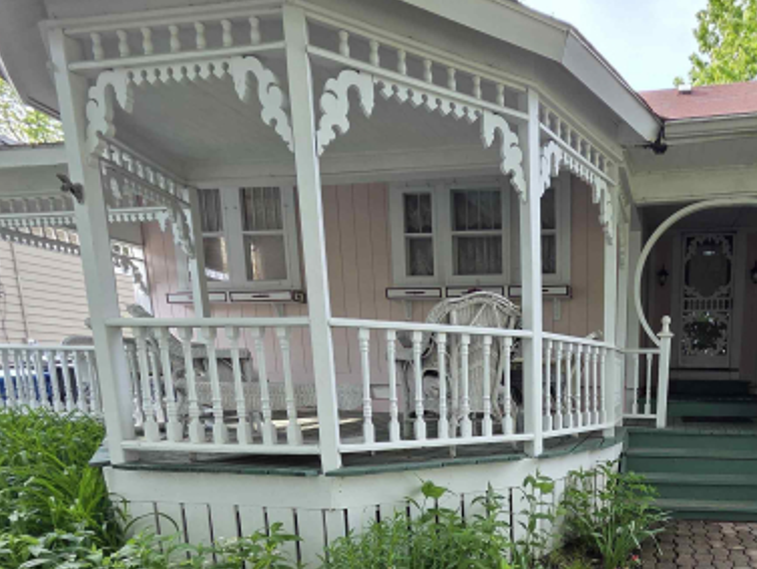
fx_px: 503
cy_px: 493
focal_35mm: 23
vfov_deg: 53.0
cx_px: 593
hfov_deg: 67.7
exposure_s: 1/182
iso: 50
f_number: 2.2
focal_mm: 2.2
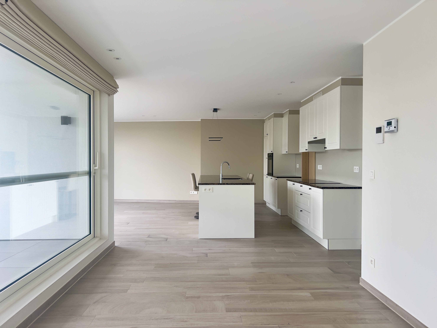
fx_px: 328
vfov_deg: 53.1
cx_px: 218
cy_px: 164
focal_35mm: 26
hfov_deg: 67.3
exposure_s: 1/185
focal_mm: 5.7
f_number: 1.5
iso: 40
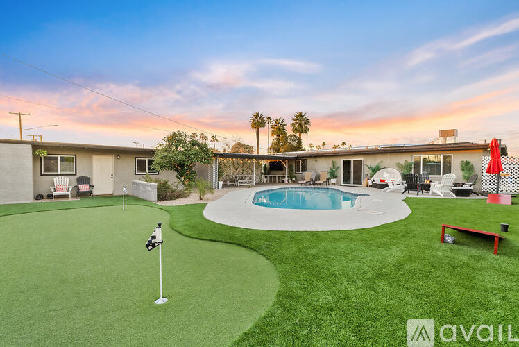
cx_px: 260
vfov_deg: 73.8
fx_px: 231
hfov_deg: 96.7
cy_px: 174
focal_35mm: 16
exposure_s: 1/3
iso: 100
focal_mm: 16
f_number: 8
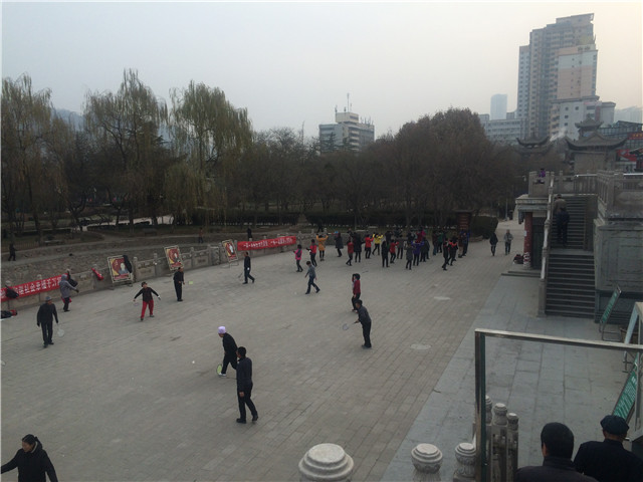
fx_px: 539
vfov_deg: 48.2
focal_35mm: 29
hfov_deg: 61.7
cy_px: 241
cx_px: 322
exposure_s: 1/494
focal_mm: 4.15
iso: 32
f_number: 2.2
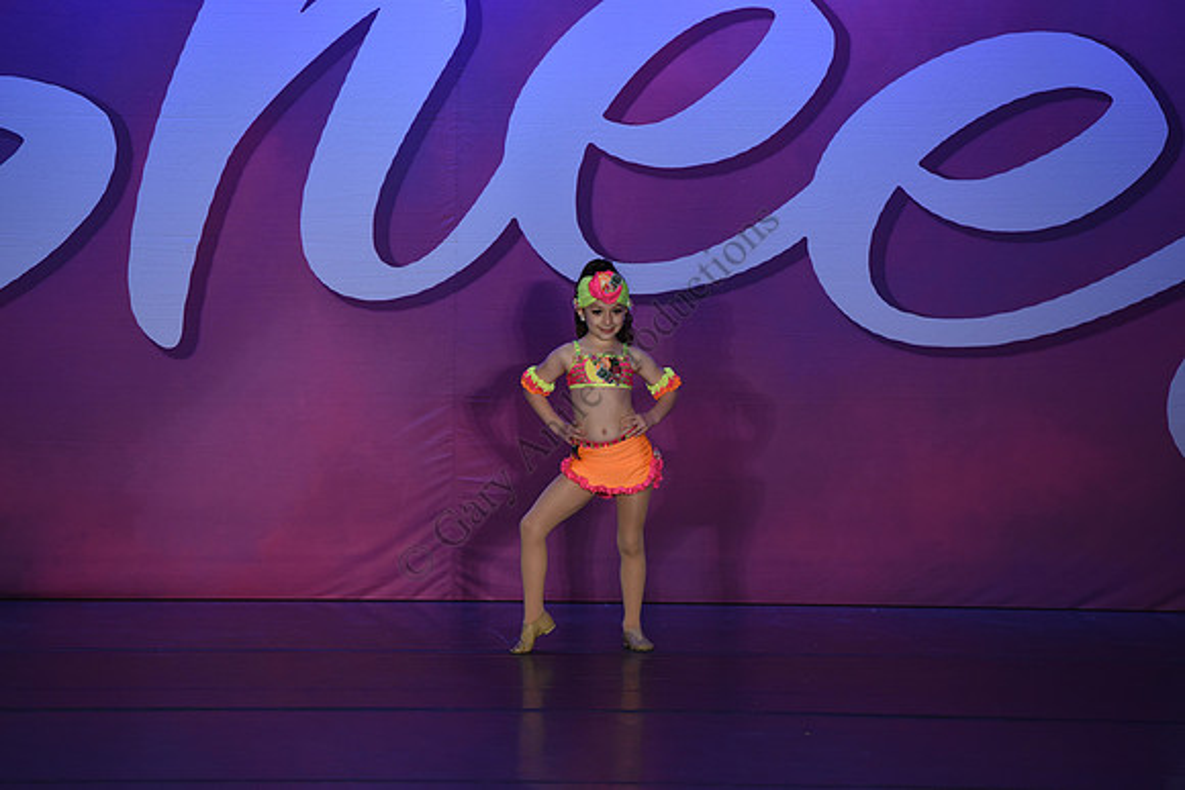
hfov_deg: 10.3
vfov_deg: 6.9
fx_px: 6585
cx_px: 592
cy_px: 395
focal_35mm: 200
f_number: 4
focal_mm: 200
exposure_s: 1/400
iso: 1600
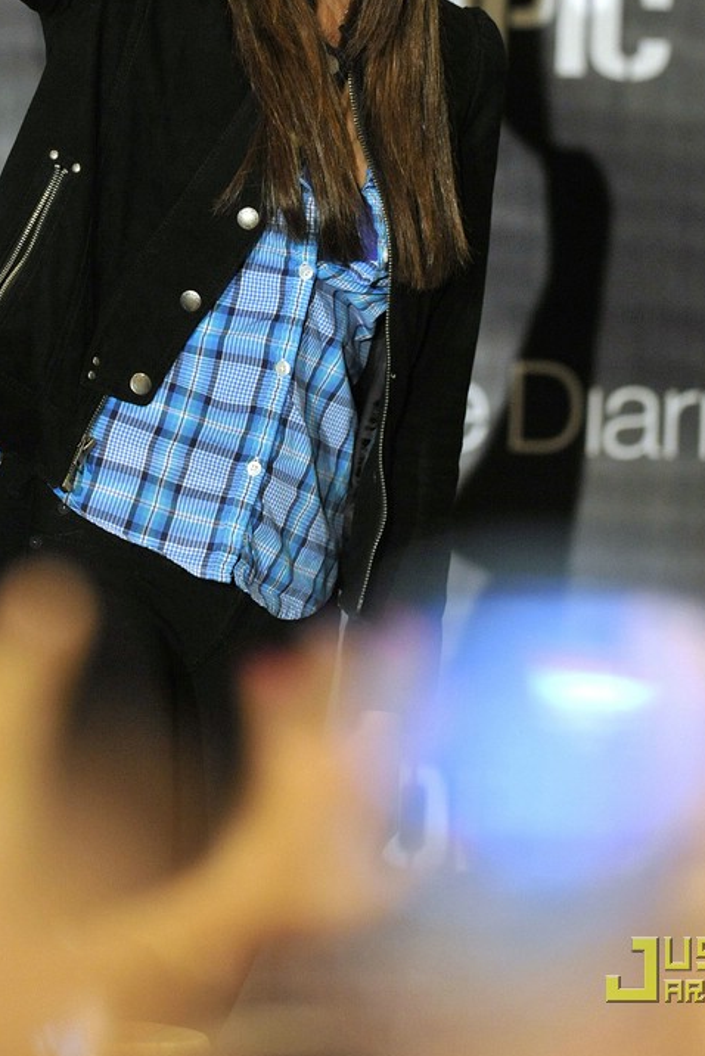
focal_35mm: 512
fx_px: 15024
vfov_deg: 4.0
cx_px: 290
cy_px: 174
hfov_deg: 2.7
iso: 2500
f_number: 2.8
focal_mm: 300
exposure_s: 1/200
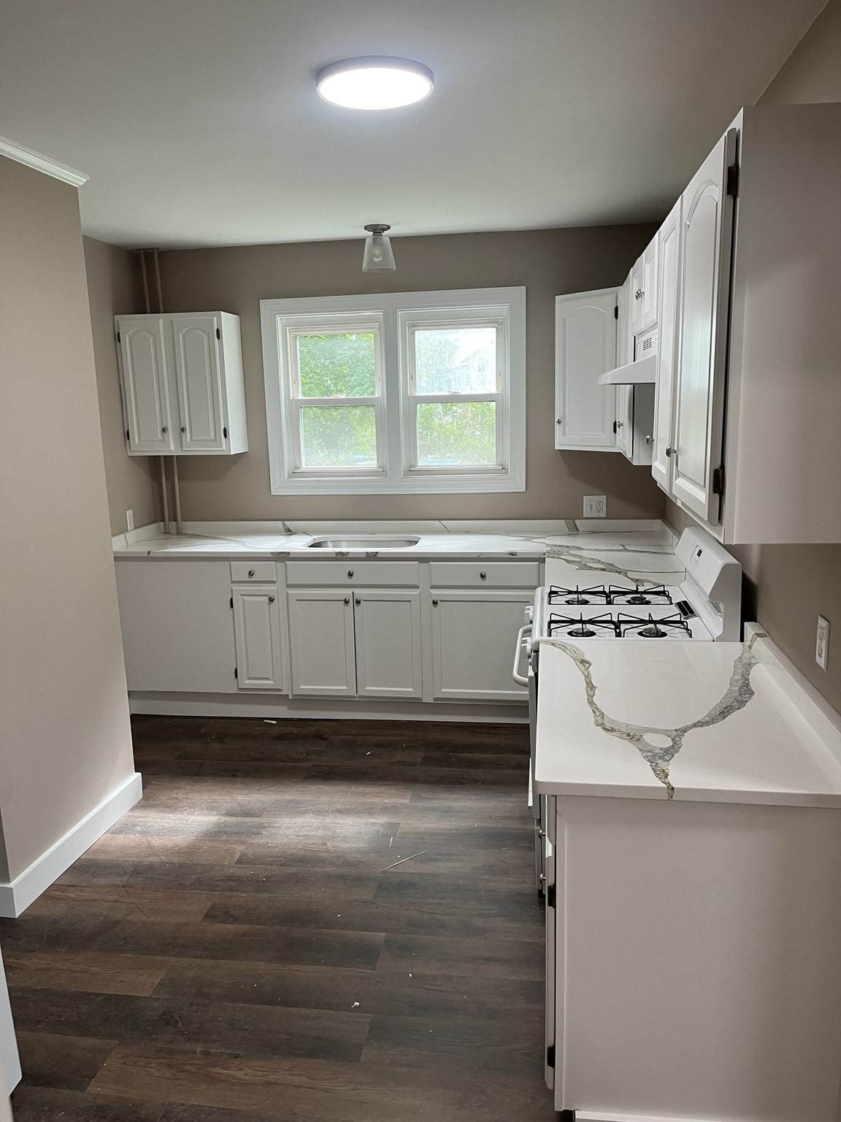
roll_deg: +1.9
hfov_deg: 53.1
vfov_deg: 67.3
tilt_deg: -10.8
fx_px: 842
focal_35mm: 26
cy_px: 561
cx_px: 420
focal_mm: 5.1
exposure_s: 1/60
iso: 80
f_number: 1.6
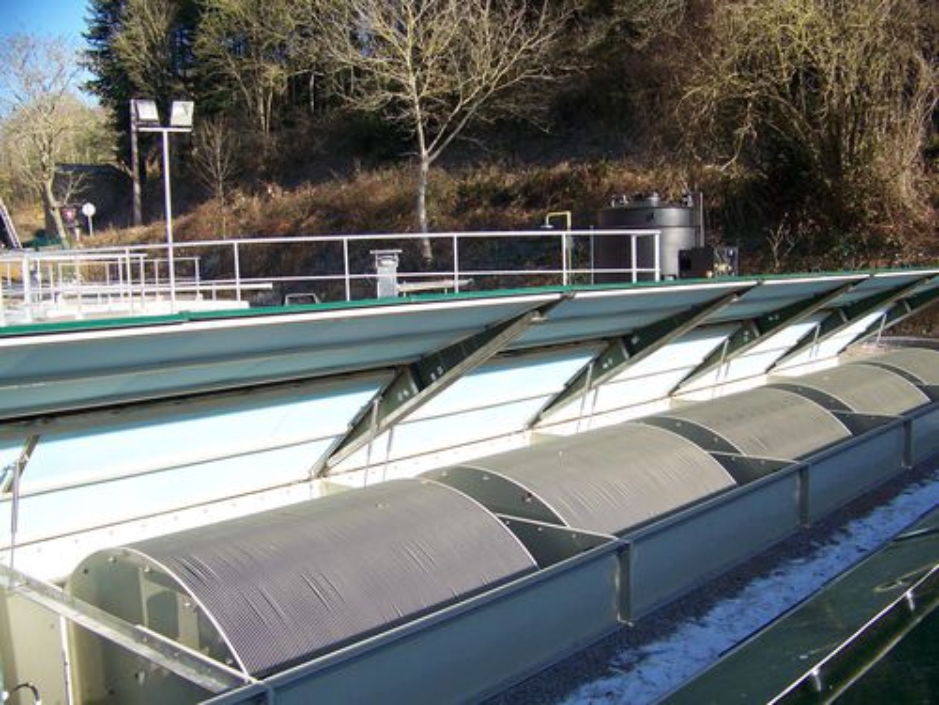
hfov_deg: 51.4
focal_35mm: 36
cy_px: 352
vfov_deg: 39.7
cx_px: 470
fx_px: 977
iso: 64
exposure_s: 1/400
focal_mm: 5.85
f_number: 2.8
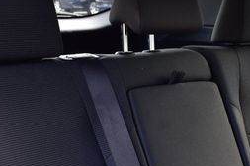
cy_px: 121
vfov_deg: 17.8
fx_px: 527
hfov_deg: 26.4
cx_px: 182
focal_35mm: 76
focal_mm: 20
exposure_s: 1/30
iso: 400
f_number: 7.1
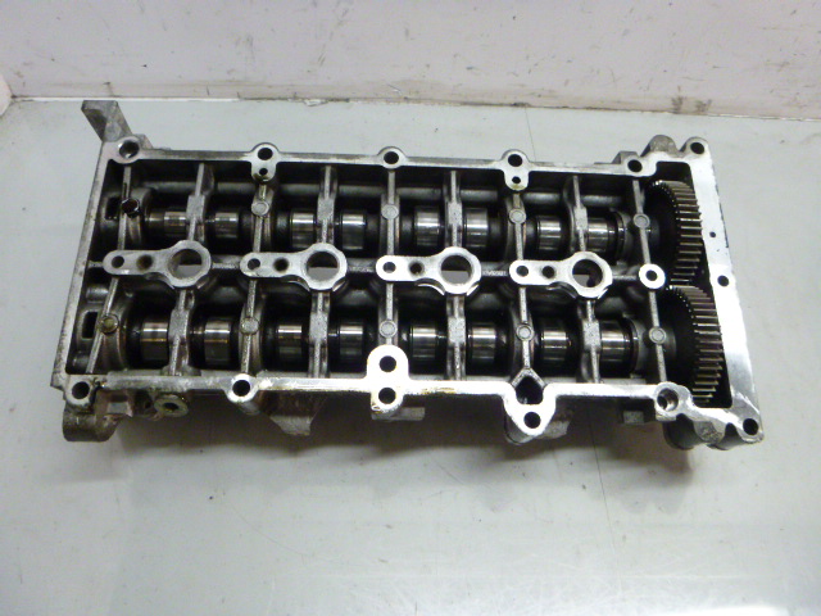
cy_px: 308
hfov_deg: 69.4
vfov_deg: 54.9
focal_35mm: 25
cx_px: 410
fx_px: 593
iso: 400
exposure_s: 1/40
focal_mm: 4.5
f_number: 3.9
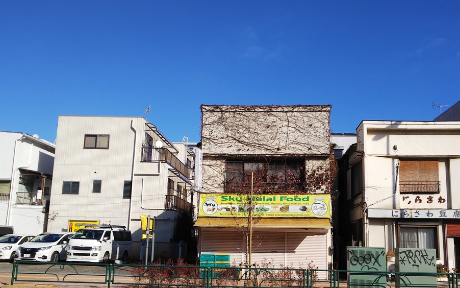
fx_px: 389
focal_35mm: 31
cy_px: 187
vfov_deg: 40.2
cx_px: 262
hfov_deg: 61.0
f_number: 1.94
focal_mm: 3.4
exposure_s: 1/1804
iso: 32
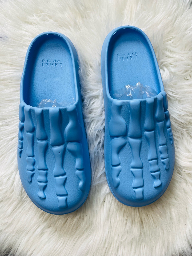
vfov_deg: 67.3
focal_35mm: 26
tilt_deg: -81.3
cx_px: 96
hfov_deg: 53.1
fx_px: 192
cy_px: 128
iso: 40
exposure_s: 1/100
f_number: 1.6
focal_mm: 5.1
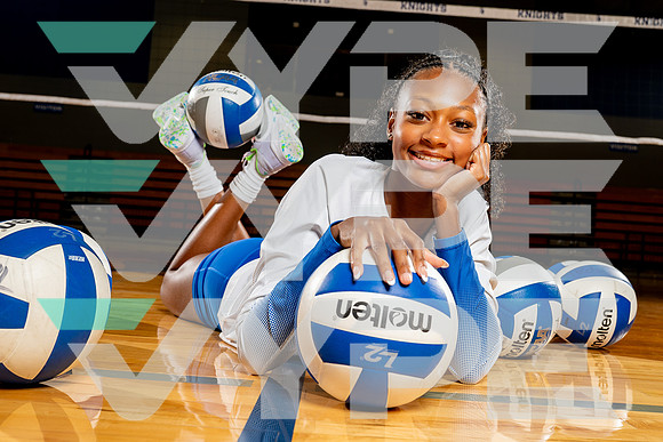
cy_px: 214
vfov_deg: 34.8
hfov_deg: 50.4
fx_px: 705
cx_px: 328
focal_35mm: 38
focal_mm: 33
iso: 100
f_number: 5.6
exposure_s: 1/250
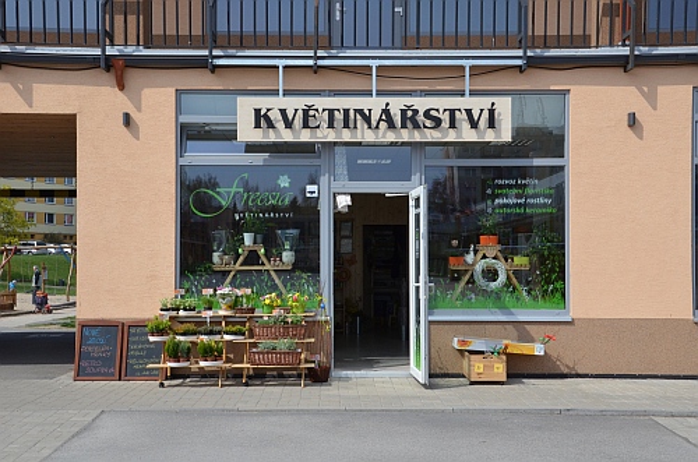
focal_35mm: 48
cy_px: 231
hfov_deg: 41.2
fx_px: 929
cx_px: 349
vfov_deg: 27.9
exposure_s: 1/400
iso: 800
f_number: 20
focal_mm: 32
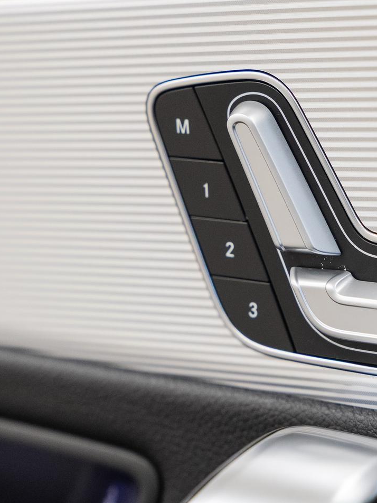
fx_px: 1772
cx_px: 280
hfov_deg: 12.1
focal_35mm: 122
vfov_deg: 16.1
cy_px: 196
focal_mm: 62.7
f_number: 3.5
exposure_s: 1/60
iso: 1000
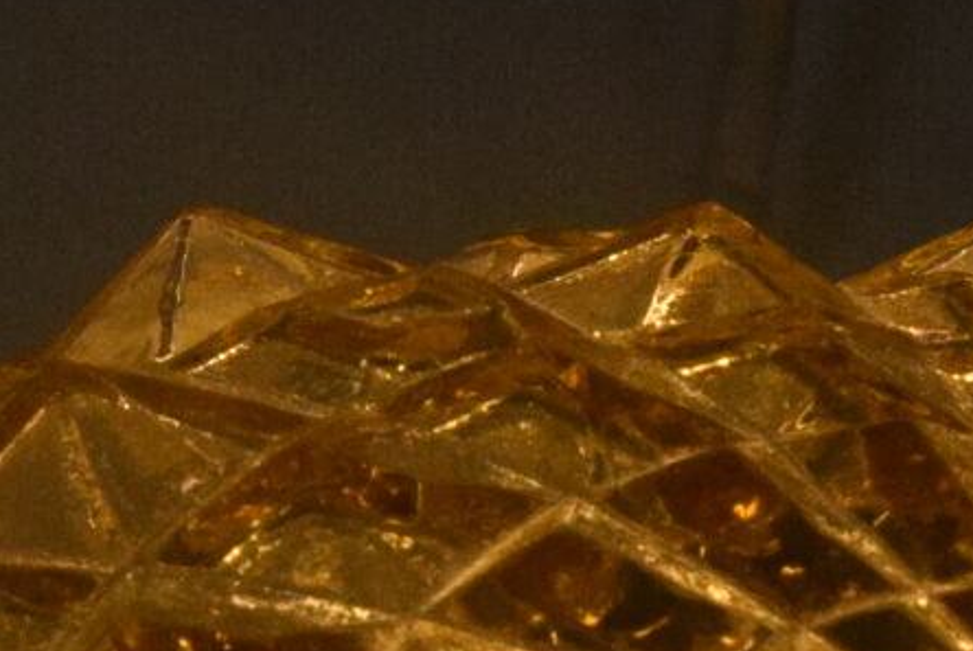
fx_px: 5465
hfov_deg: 10.1
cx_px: 892
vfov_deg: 6.4
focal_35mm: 202
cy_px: 1745
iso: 1600
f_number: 11
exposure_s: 1/500
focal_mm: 20
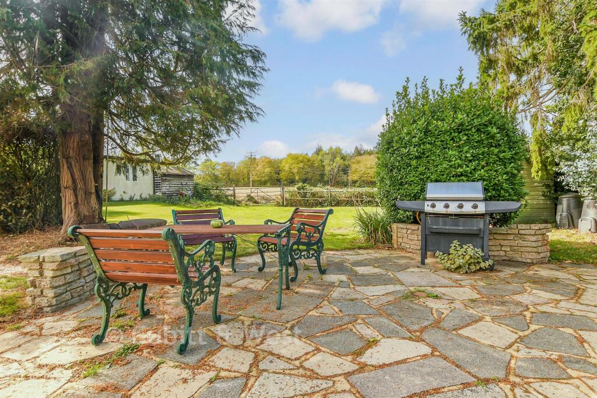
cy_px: 199
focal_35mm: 19
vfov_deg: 64.6
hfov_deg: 86.9
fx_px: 315
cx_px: 298
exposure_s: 1/50
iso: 200
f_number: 8
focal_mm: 13
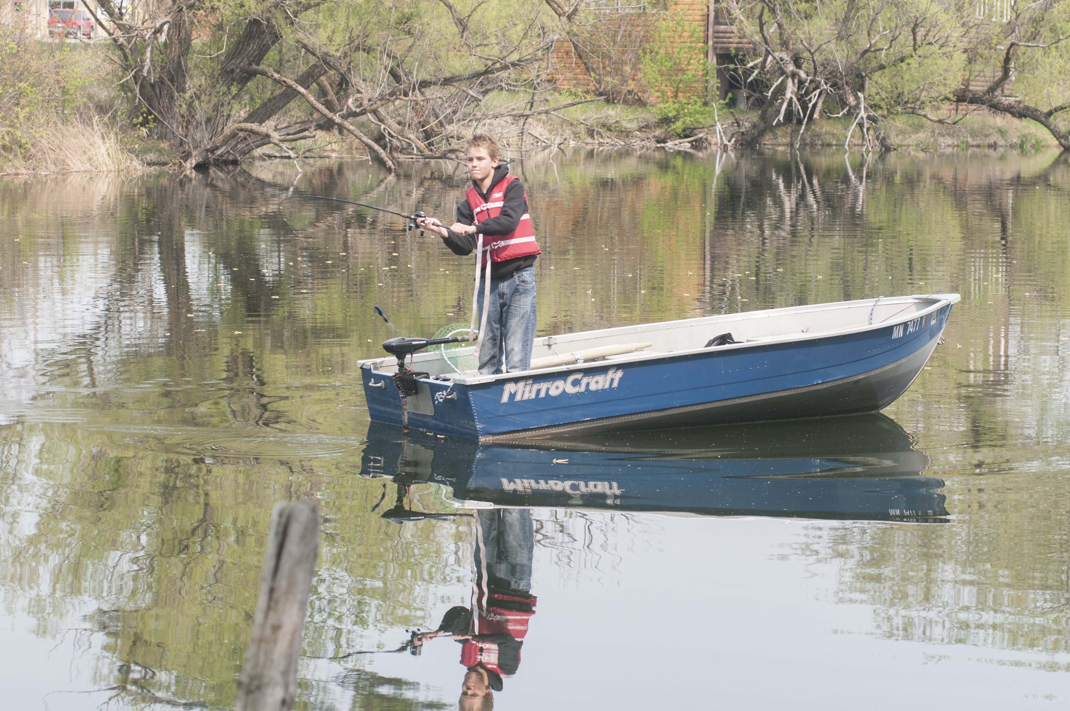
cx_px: 535
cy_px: 356
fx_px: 3562
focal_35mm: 120
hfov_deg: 17.1
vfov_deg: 11.4
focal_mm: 80
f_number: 5.6
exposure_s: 1/800
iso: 400
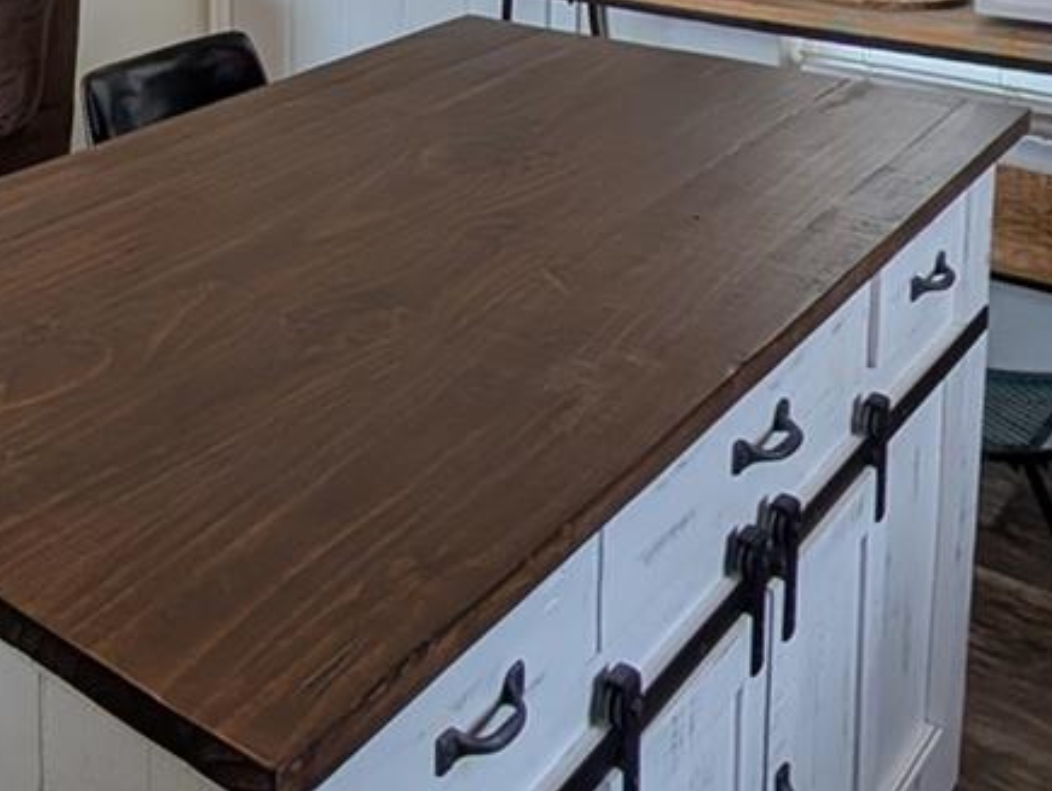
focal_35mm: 44
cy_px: -155
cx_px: 15
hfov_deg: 38.4
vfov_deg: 28.6
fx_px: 1338
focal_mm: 2.02
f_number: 1.7
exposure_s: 1/163
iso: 50
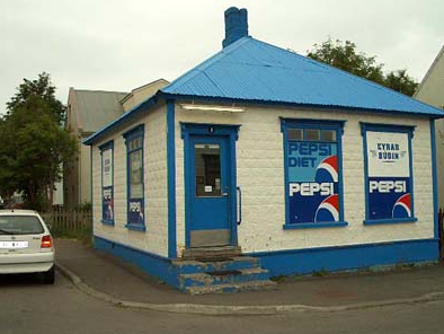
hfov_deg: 46.8
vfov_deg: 36.0
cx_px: 214
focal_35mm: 40
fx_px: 513
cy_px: 177
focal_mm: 5.8
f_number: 4.3
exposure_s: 1/1000
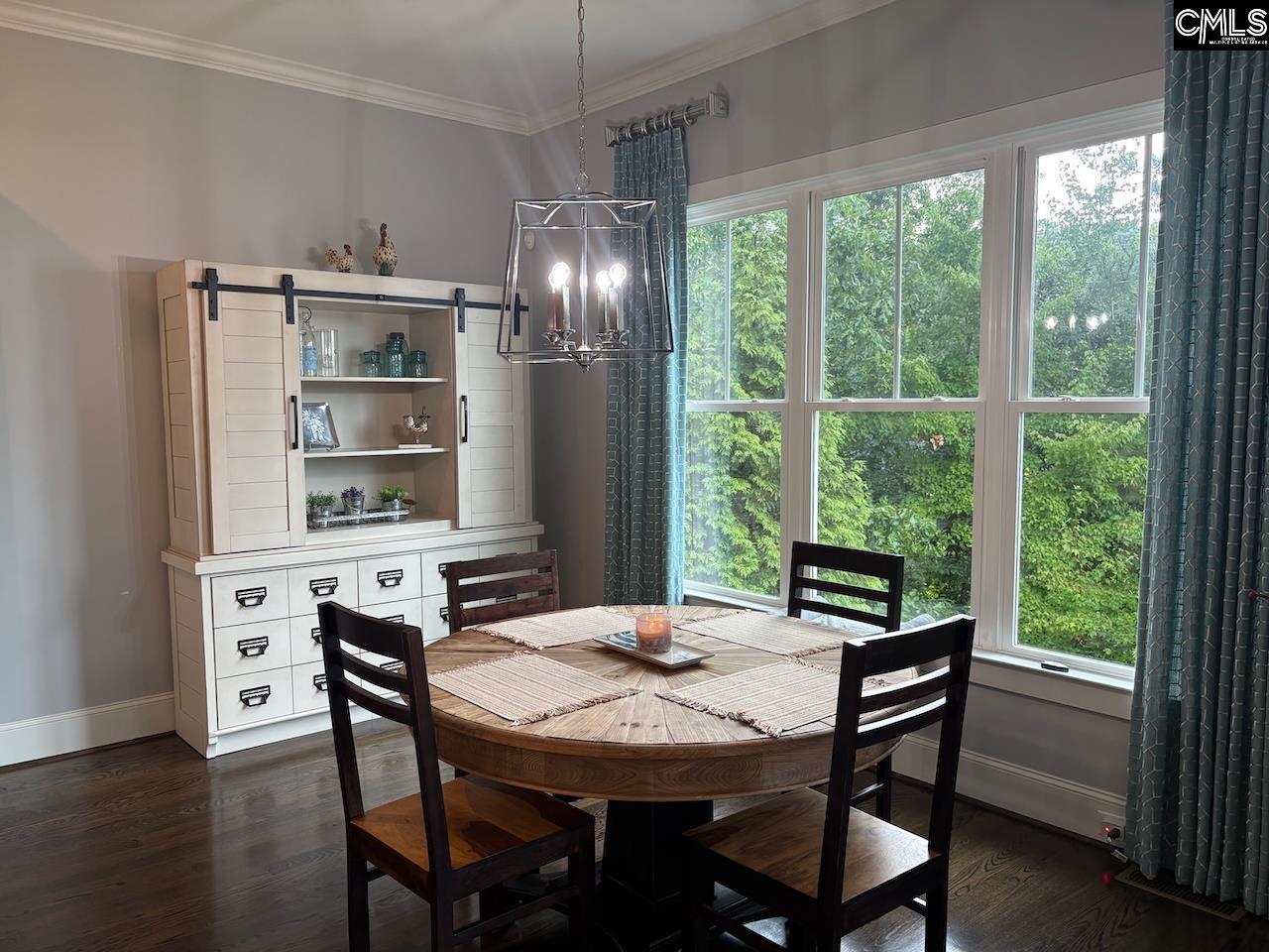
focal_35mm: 26
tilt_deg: -4.5
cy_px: 476
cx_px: 634
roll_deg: +1.0
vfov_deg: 53.1
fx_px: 953
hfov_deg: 67.3
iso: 125
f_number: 1.6
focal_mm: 5.96
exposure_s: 1/120
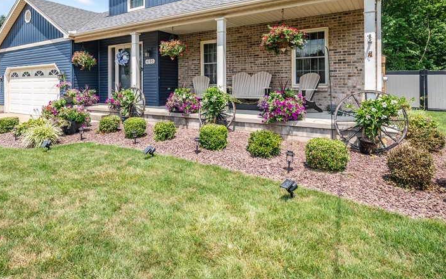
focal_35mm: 22
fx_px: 267
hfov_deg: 79.0
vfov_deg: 53.4
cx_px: 185
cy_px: 83
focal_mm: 14
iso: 100
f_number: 6.3
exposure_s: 1/160
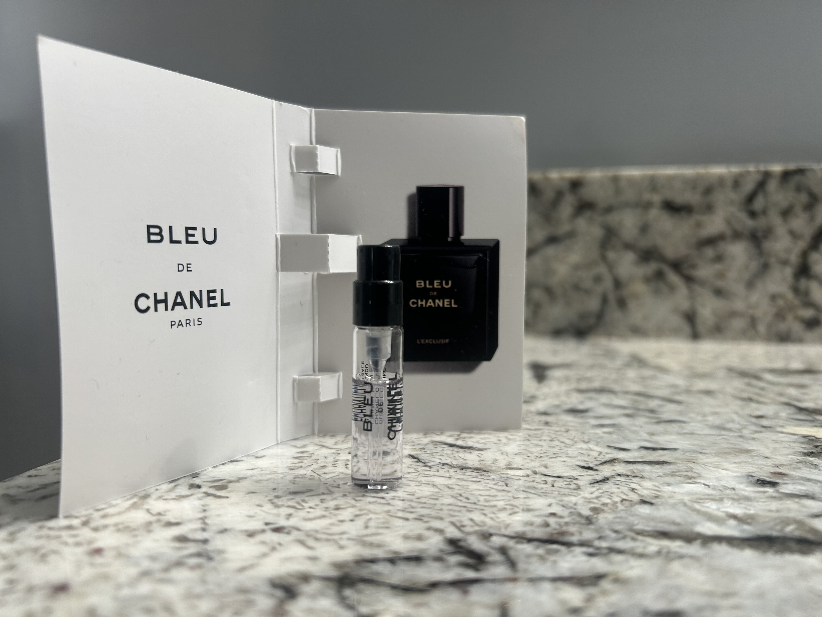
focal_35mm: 26
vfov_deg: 53.1
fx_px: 617
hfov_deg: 67.3
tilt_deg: -4.8
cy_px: 308
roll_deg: +0.0
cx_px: 411
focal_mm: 5.7
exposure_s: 1/60
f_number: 1.5
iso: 80
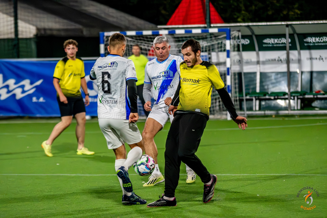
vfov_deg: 6.8
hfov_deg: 10.2
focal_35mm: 202
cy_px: 109
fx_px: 1839
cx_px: 164
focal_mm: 135
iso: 8000
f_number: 2.8
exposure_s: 1/640
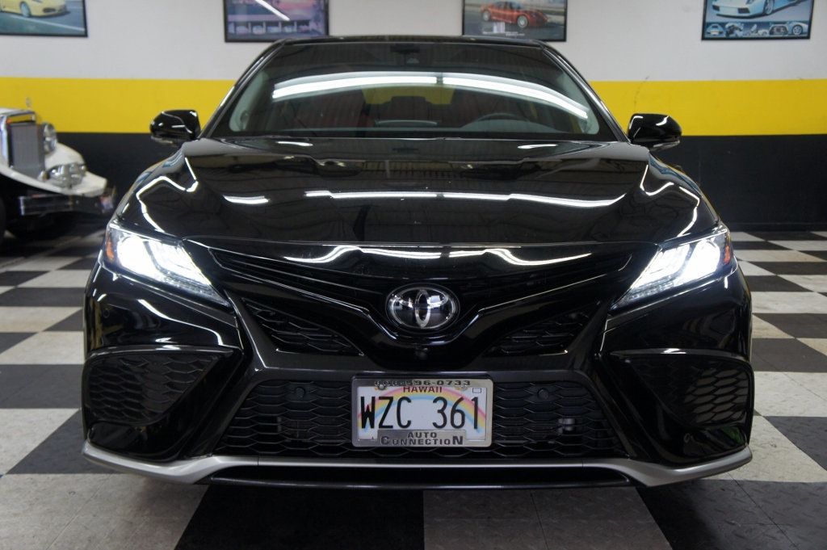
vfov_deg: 34.2
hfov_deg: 49.6
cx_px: 414
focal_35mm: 39
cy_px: 275
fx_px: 895
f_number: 4
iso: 640
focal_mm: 26
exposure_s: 1/80
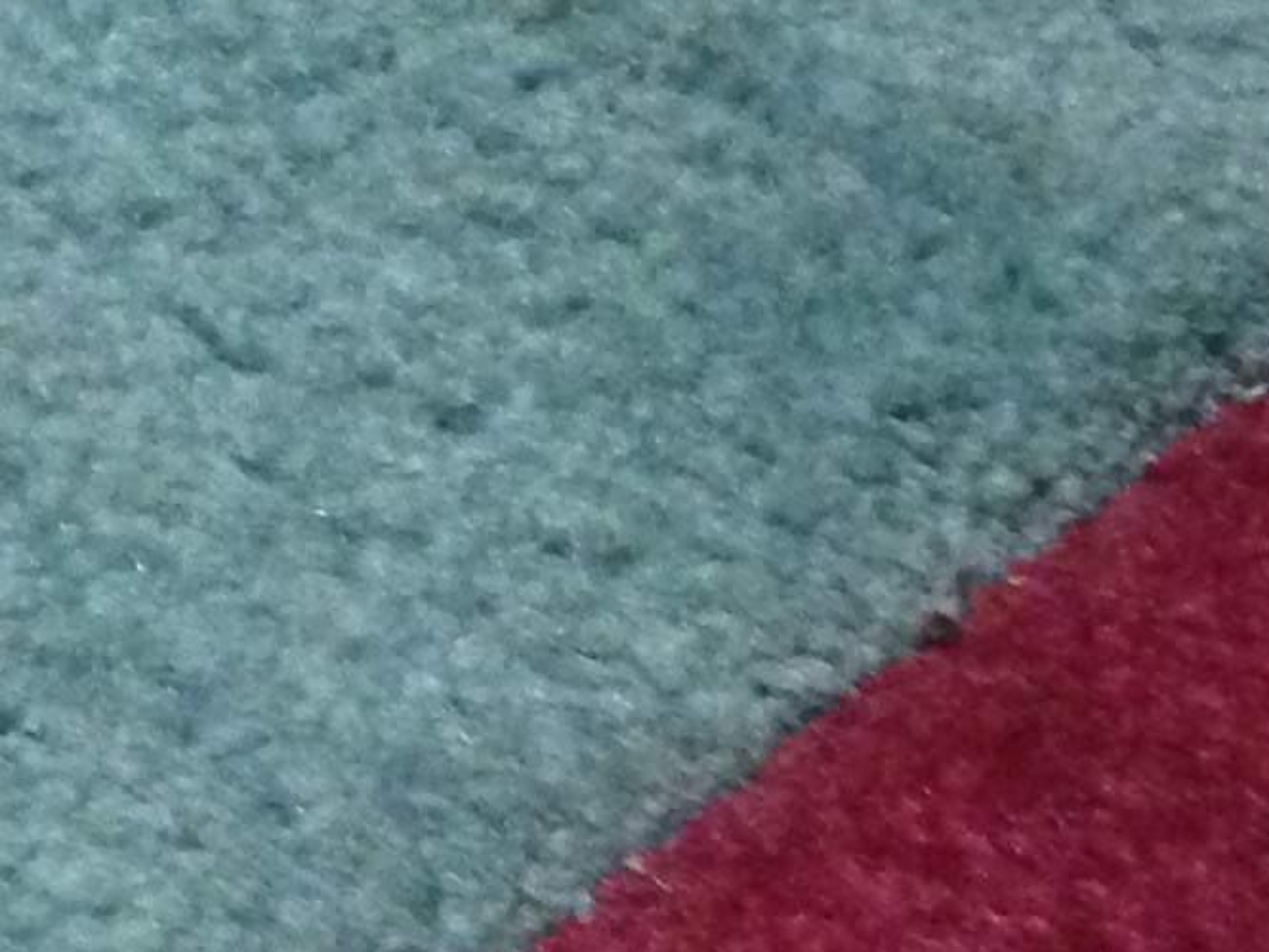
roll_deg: -6.3
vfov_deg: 8.8
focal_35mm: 162
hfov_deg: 11.2
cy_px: -824
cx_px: -1145
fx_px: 5940
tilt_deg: -41.9
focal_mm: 4.12
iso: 400
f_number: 2.4
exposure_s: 1/15
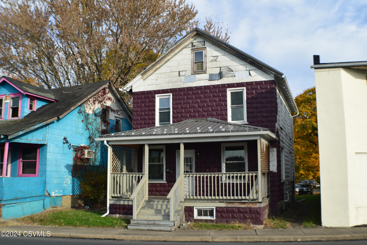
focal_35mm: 48
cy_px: 122
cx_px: 184
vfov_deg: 28.1
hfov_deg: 41.1
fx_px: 489
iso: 400
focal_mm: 32
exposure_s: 1/400
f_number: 11
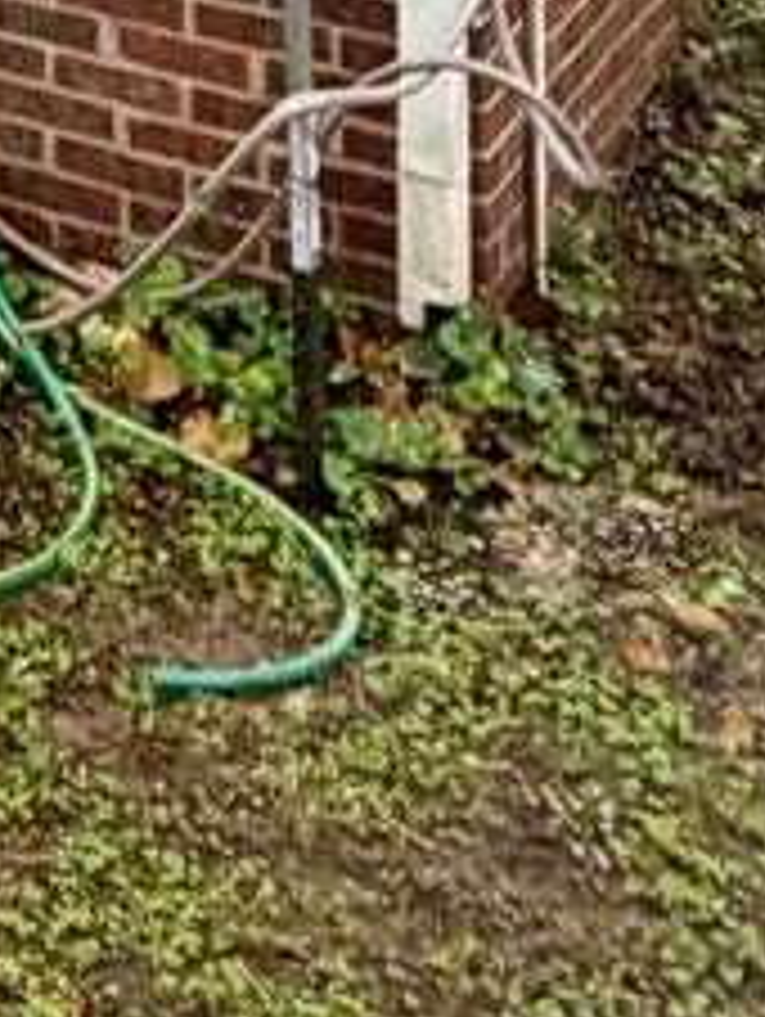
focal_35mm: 99
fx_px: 2912
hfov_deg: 12.4
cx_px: -950
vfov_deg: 15.1
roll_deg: -1.6
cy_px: -1161
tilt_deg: +5.0
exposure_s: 1/121
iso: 160
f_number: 2.2
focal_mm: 2.22
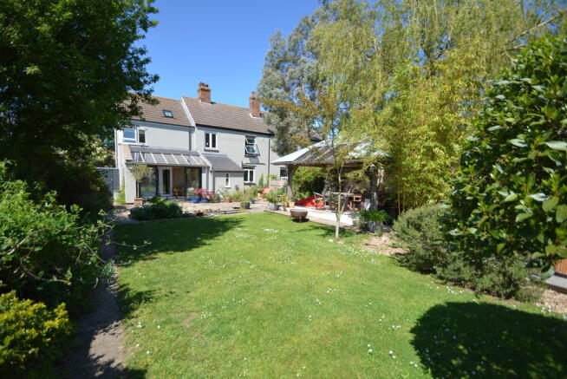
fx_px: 236
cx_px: 284
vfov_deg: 77.4
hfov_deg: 100.4
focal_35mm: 15
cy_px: 190
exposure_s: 1/1250
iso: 200
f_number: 3.5
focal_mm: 10
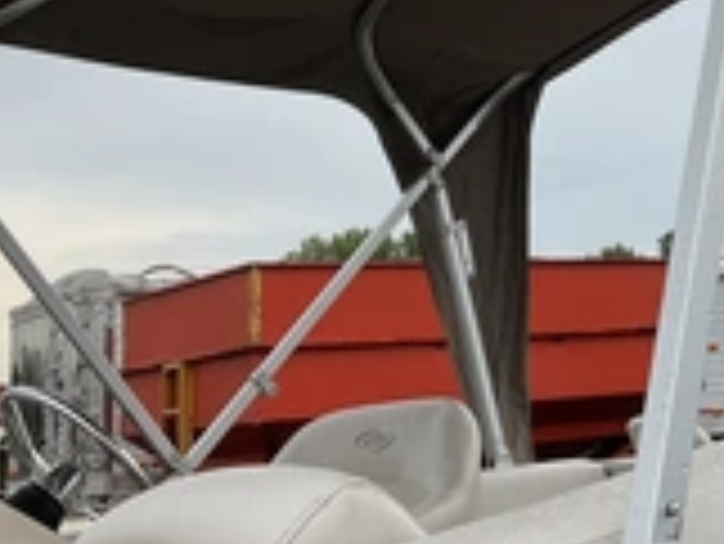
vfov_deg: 19.8
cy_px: -18
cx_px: 594
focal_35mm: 72
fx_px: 1507
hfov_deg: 26.4
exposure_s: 1/1490
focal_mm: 3
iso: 25
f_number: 1.8
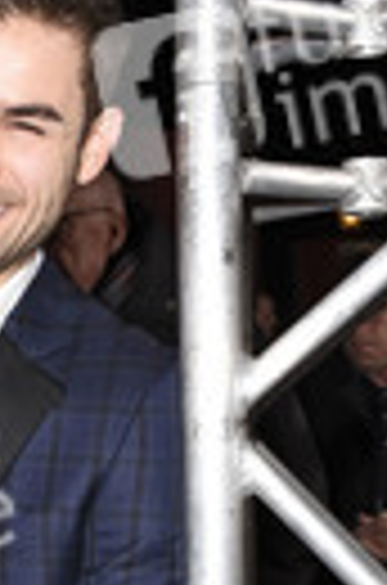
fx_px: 1727
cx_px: -86
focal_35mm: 107
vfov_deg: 18.0
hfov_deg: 12.5
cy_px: 747
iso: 160
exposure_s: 1/160
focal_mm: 23
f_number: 6.3
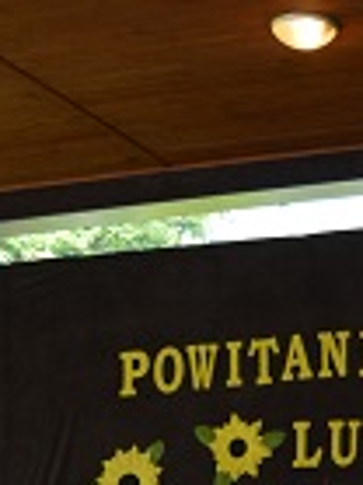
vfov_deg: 14.0
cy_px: 874
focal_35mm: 125
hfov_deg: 11.2
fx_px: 1750
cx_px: 600
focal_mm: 20
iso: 400
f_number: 5
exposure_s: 1/100
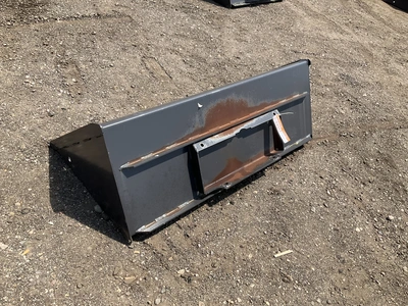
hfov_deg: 61.7
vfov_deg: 48.2
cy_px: 153
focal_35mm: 29
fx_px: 342
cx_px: 204
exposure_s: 1/1279
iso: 25
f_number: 1.8
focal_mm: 3
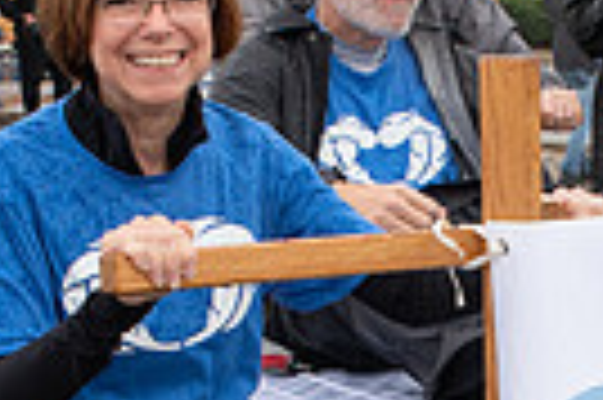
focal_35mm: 143
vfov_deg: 9.4
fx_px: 2392
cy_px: 483
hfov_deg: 14.3
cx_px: 498
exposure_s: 1/200
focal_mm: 26
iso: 400
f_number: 7.1
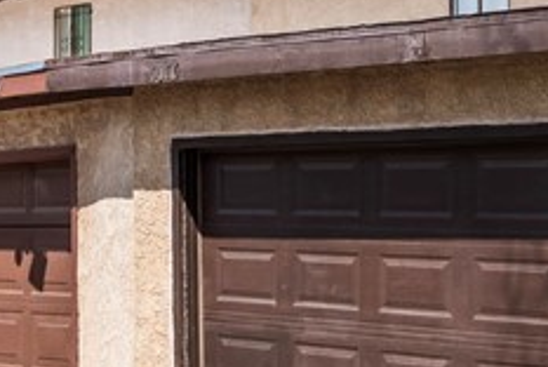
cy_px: 194
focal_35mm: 79
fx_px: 1204
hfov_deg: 25.0
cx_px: 474
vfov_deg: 17.3
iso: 400
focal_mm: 17
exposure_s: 1/8000
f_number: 8
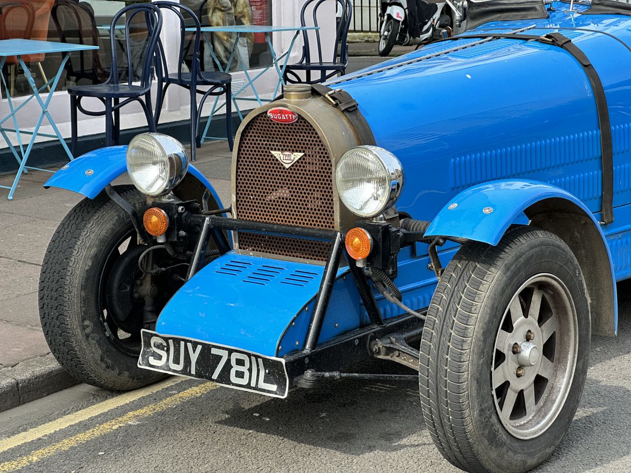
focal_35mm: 77
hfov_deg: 25.3
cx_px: 316
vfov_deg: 19.1
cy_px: 236
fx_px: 1404
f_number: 2.8
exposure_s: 1/208
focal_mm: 9
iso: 32
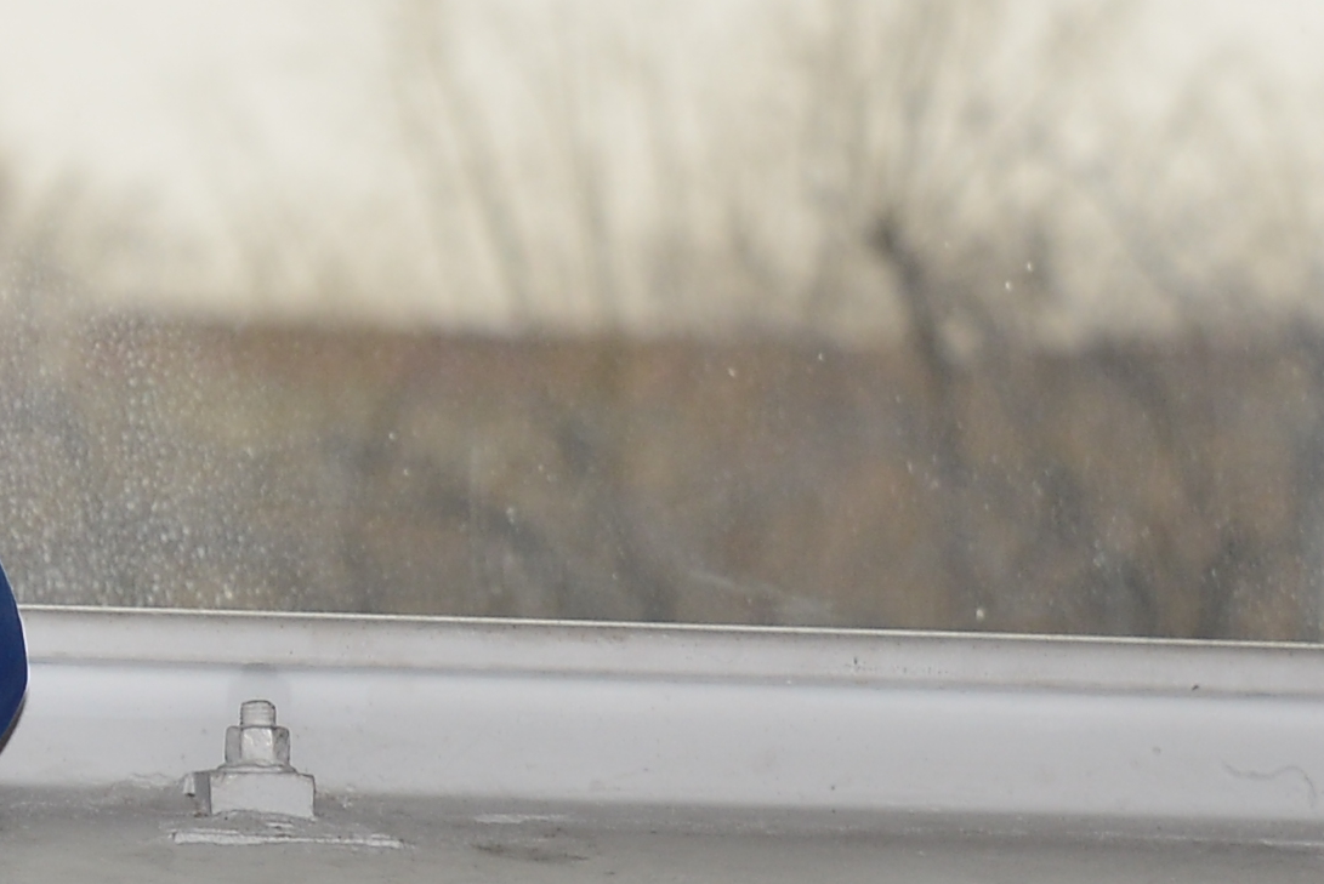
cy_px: 1101
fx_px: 16229
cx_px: -743
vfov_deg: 3.1
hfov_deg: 4.6
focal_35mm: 441
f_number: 5
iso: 320
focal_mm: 80
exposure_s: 1/200
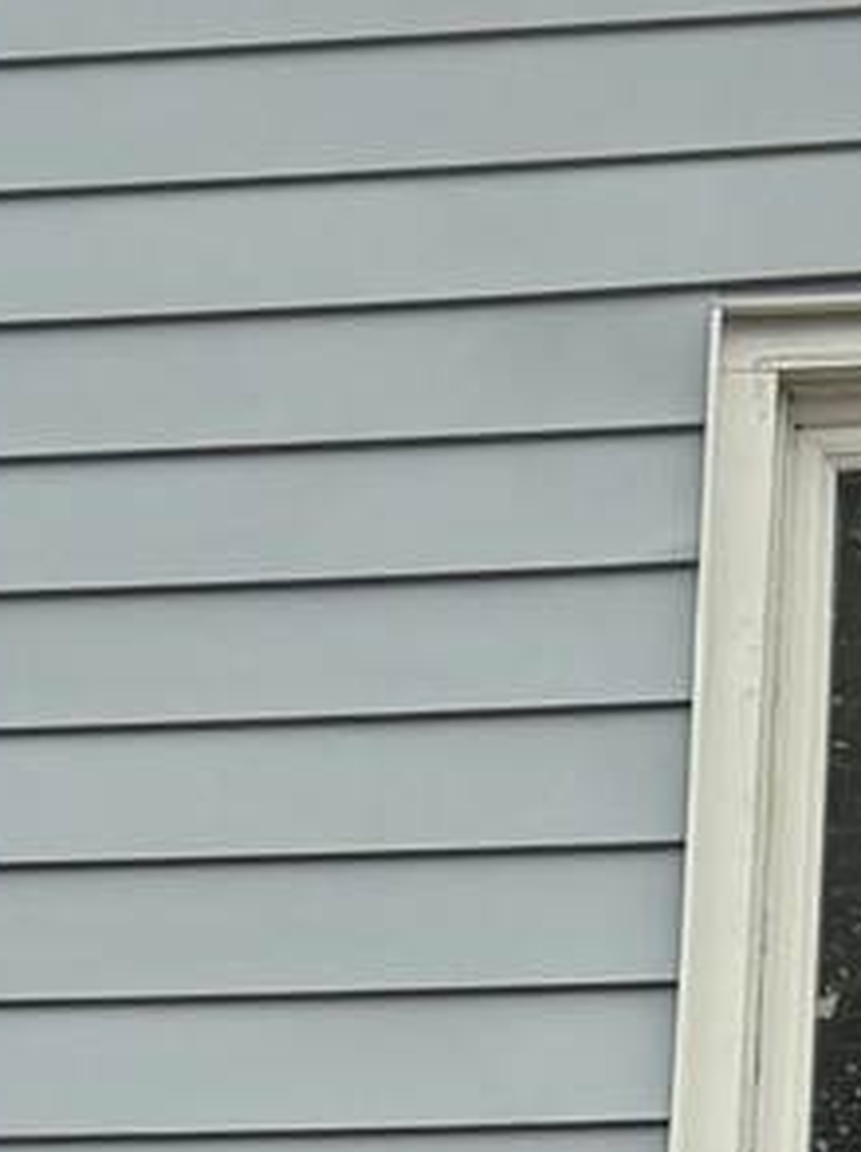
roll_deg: -2.4
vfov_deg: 9.6
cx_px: 637
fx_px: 6282
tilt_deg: +6.2
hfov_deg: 7.8
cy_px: 2469
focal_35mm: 189
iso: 80
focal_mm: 6.76
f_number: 1.78
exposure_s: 1/1597
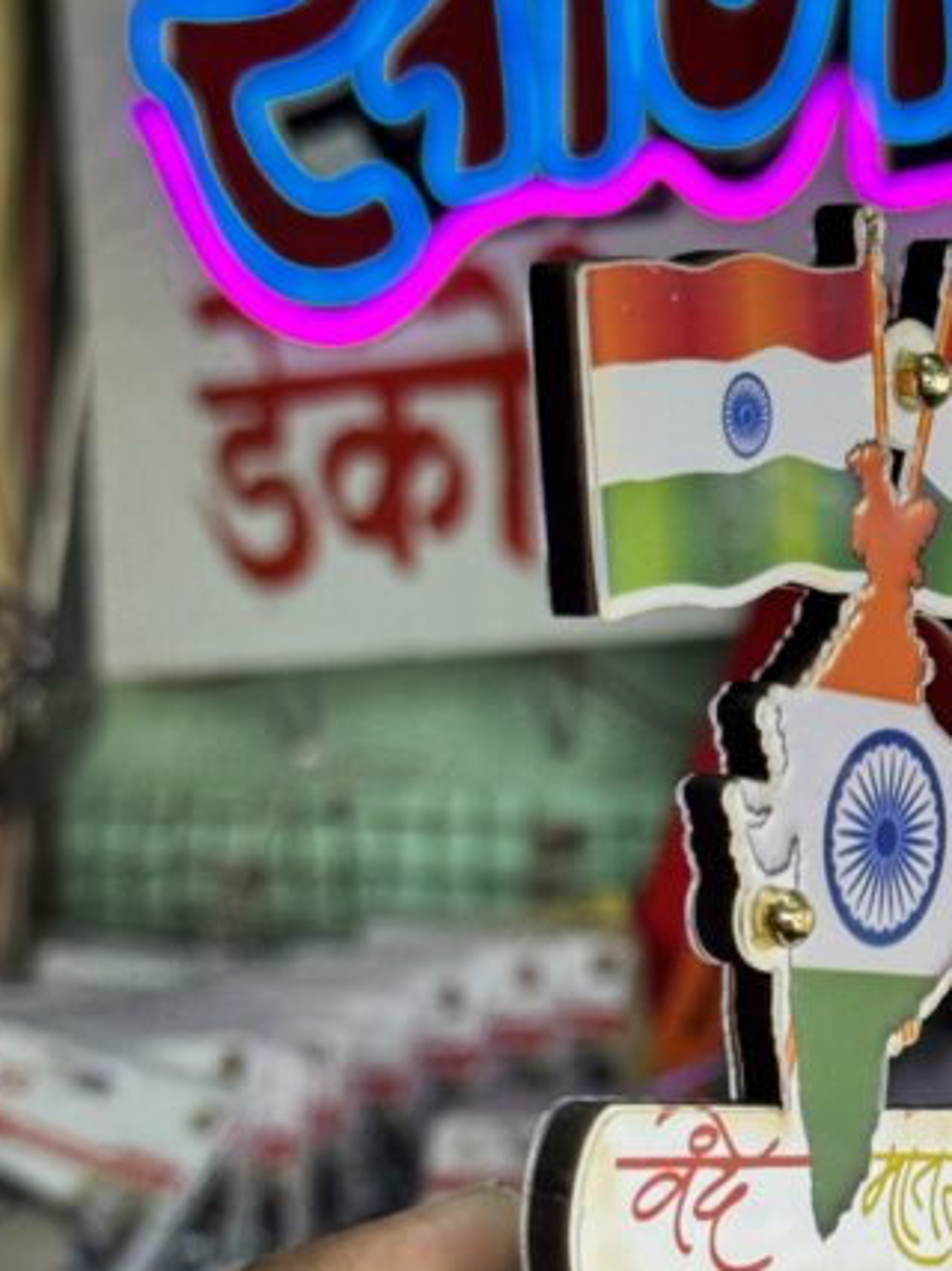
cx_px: 848
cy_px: 967
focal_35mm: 90
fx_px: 3302
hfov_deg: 16.2
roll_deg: +0.0
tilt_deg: -2.0
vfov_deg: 21.6
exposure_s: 1/100
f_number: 1.78
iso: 50
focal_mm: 6.76
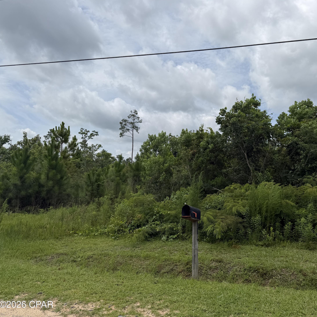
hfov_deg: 54.3
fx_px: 300
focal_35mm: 29
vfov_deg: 55.6
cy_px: 157
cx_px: 215
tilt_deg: +4.0
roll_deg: +0.8
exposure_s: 1/9091
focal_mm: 6.76
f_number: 1.78
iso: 80
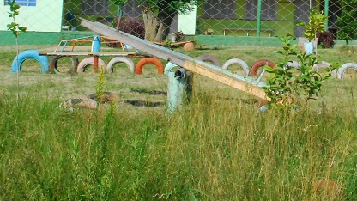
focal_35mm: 79
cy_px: -27
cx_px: 277
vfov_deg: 14.9
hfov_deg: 26.4
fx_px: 748
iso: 1000
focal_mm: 24
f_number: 25
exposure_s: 1/250
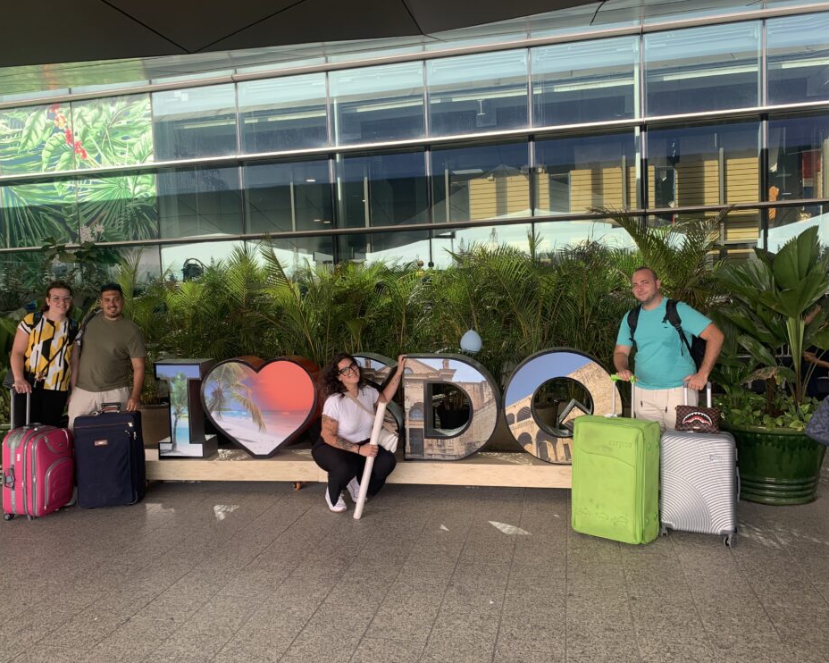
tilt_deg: -4.5
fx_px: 687
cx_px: 389
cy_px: 327
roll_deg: +0.4
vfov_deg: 51.5
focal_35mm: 28
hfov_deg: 62.2
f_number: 1.8
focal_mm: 4.25
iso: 25
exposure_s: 1/273
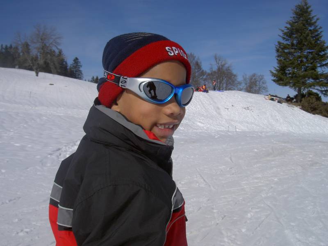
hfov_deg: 47.9
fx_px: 370
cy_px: 123
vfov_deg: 36.8
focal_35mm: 39
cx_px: 164
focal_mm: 8
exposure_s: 1/1600
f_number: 4.7
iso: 100
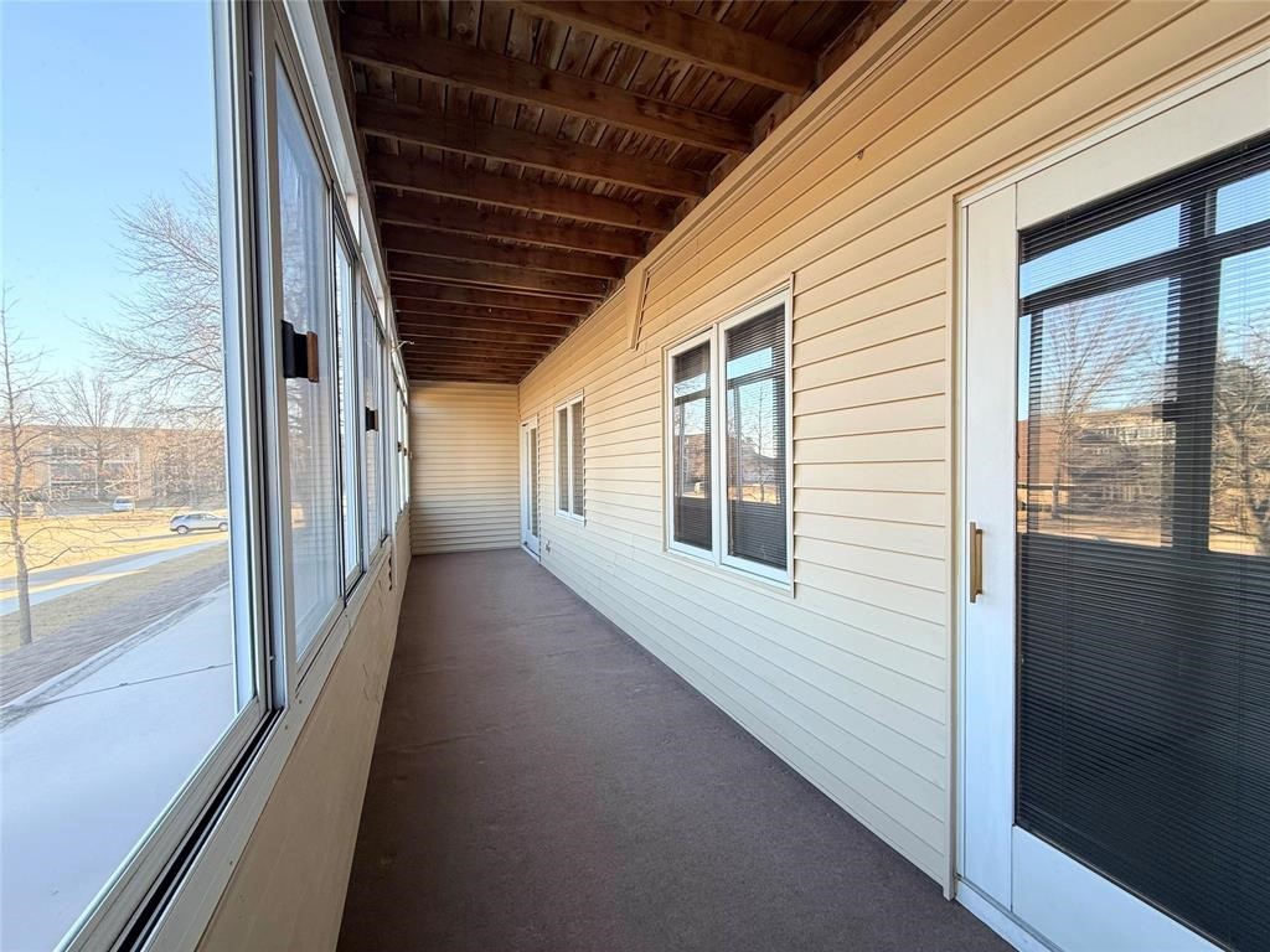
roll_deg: +0.8
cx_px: 635
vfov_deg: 85.7
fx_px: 514
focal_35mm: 14
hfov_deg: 102.1
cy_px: 476
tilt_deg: -1.1
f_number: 2.2
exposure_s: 1/99
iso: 64
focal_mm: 2.22
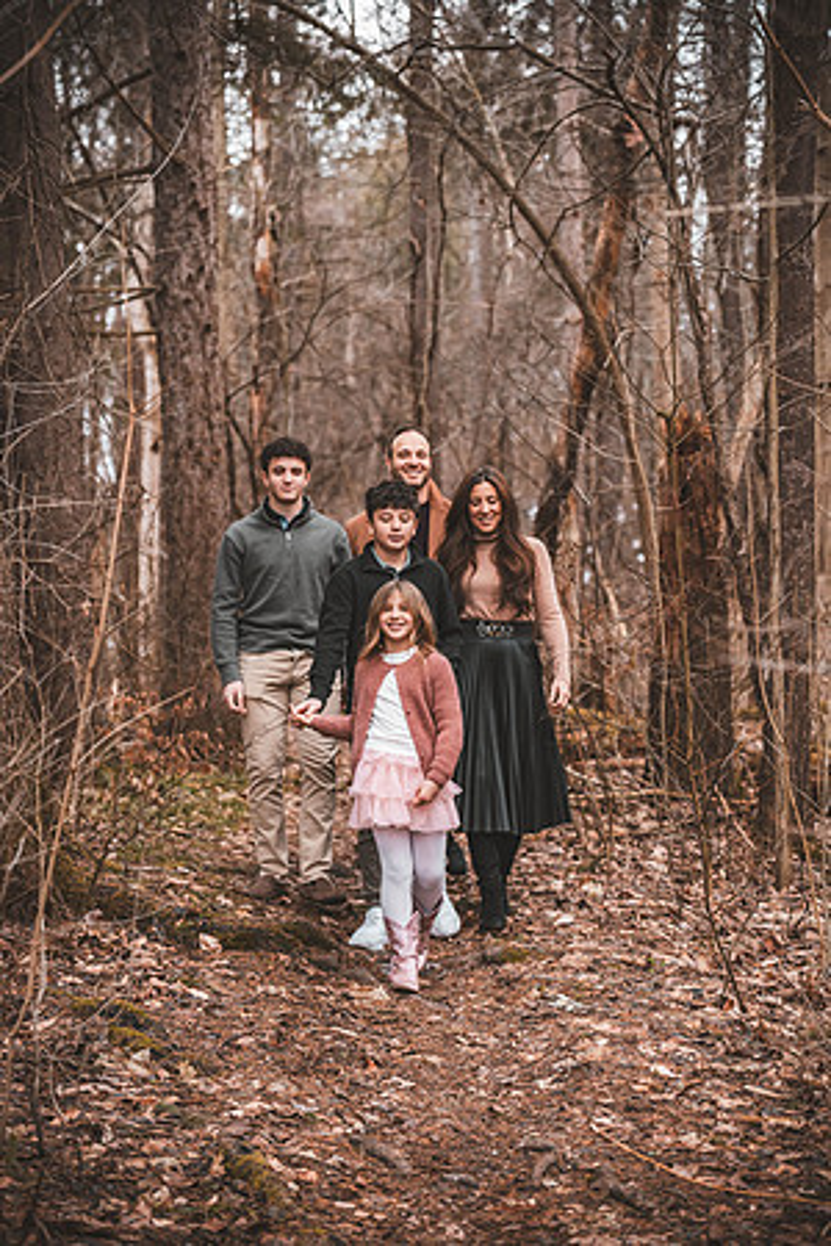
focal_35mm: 70
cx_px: 416
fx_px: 2424
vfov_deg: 28.8
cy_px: 623
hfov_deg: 19.5
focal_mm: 70
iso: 1000
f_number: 2.8
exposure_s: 1/250
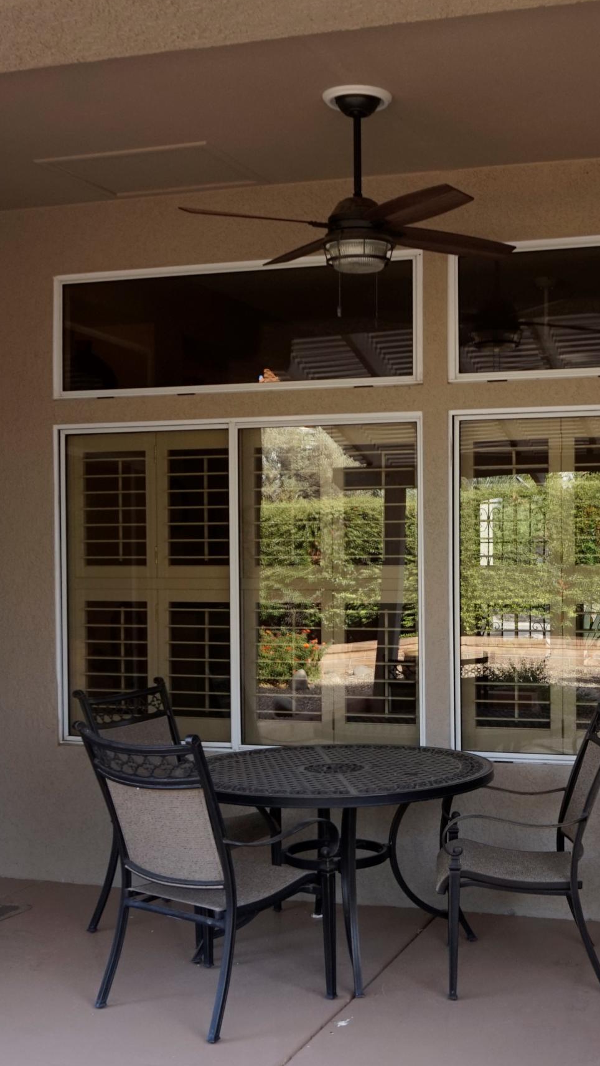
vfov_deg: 46.3
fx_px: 1244
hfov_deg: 26.8
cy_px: 603
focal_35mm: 44
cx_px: 440
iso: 200
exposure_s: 1/160
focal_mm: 16
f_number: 4
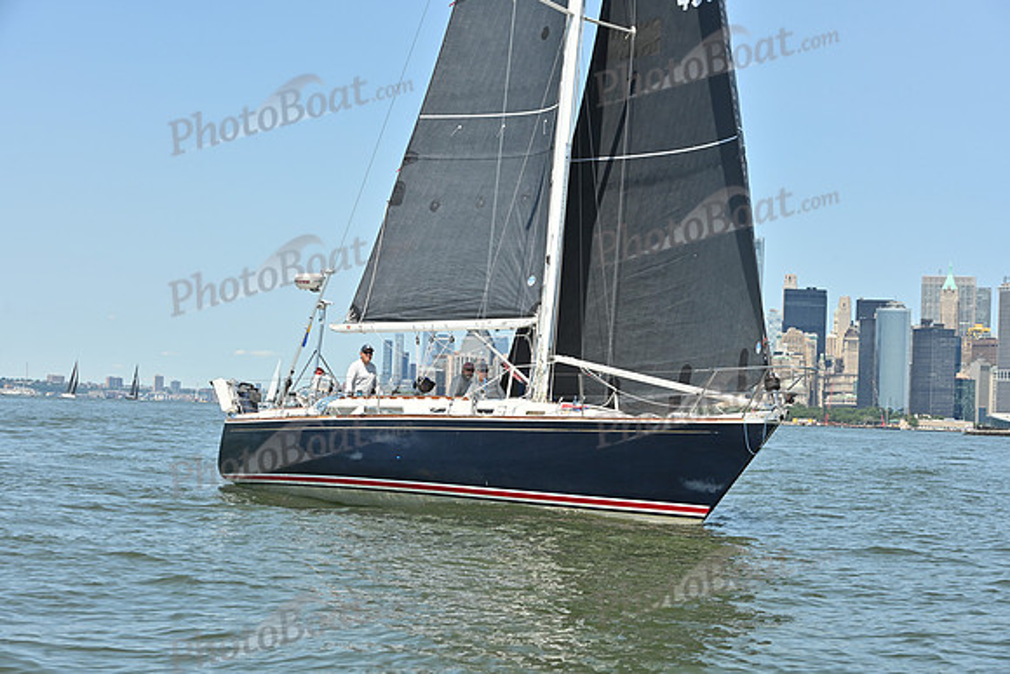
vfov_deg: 19.5
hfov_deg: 28.8
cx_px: 505
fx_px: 1964
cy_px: 337
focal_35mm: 70
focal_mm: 70
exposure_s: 1/1000
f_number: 8
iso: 320
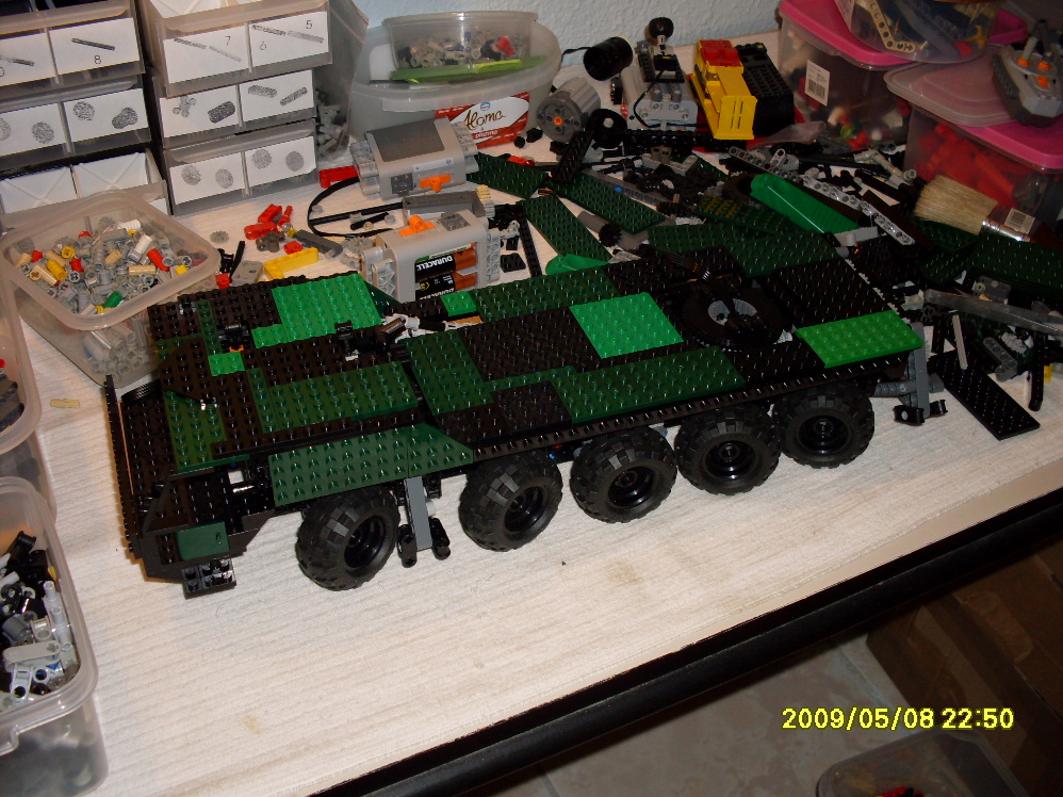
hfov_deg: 47.9
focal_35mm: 39
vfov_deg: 36.8
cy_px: 389
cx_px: 543
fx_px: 1197
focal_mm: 6.3
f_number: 2.8
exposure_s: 1/45
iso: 100
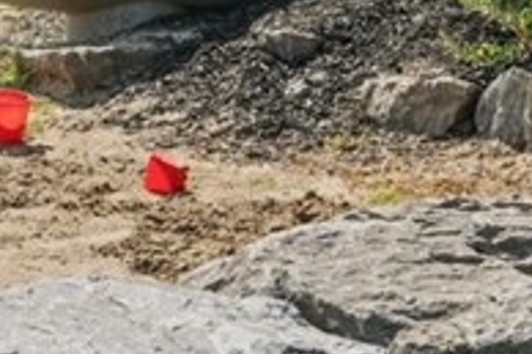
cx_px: -398
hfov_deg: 11.4
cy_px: -288
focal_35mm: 168
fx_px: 2481
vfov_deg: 7.9
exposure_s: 1/250
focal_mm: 30
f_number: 8
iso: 400
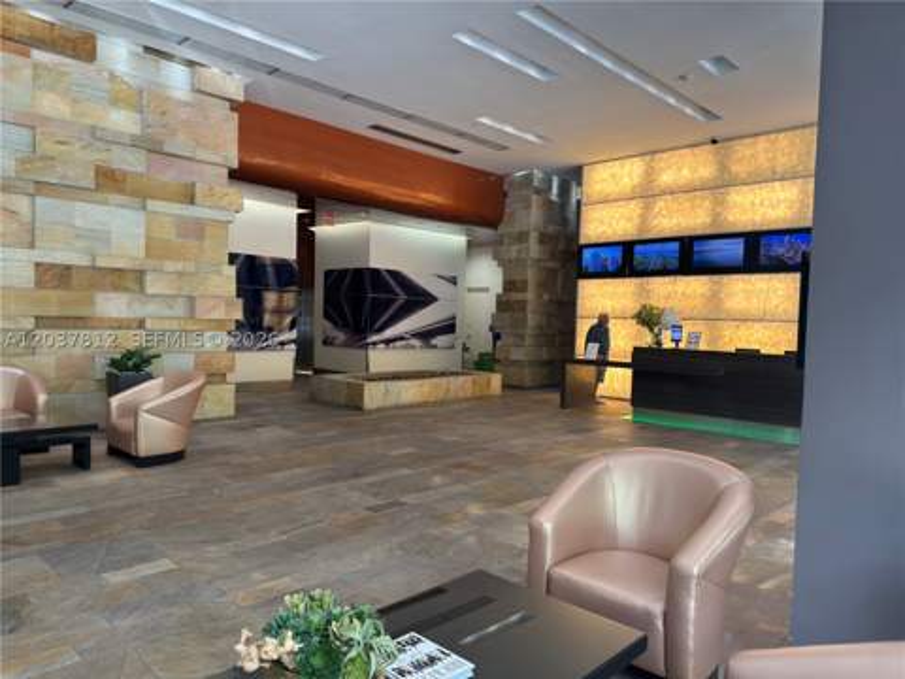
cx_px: 452
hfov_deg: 71.6
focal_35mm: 24
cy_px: 340
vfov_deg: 56.8
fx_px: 627
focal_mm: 6.76
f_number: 1.78
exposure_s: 1/120
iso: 125
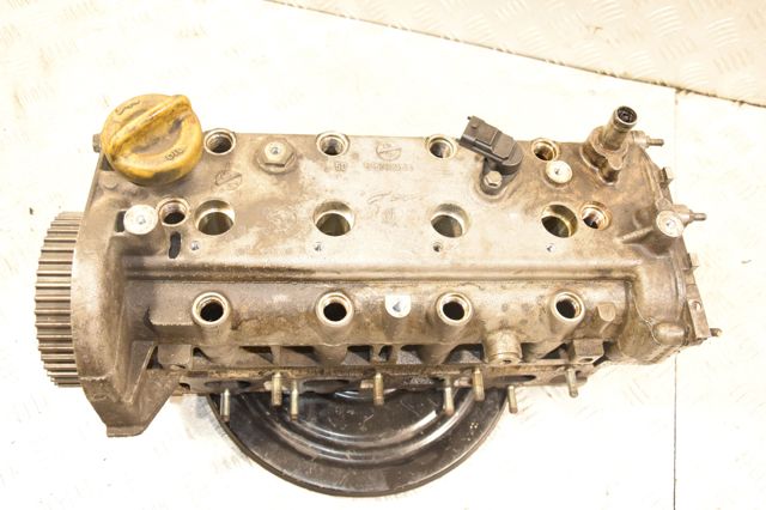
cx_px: 383
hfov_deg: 57.2
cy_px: 255
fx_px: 702
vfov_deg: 39.9
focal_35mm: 33
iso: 1600
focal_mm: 22
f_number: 5.6
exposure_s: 1/100
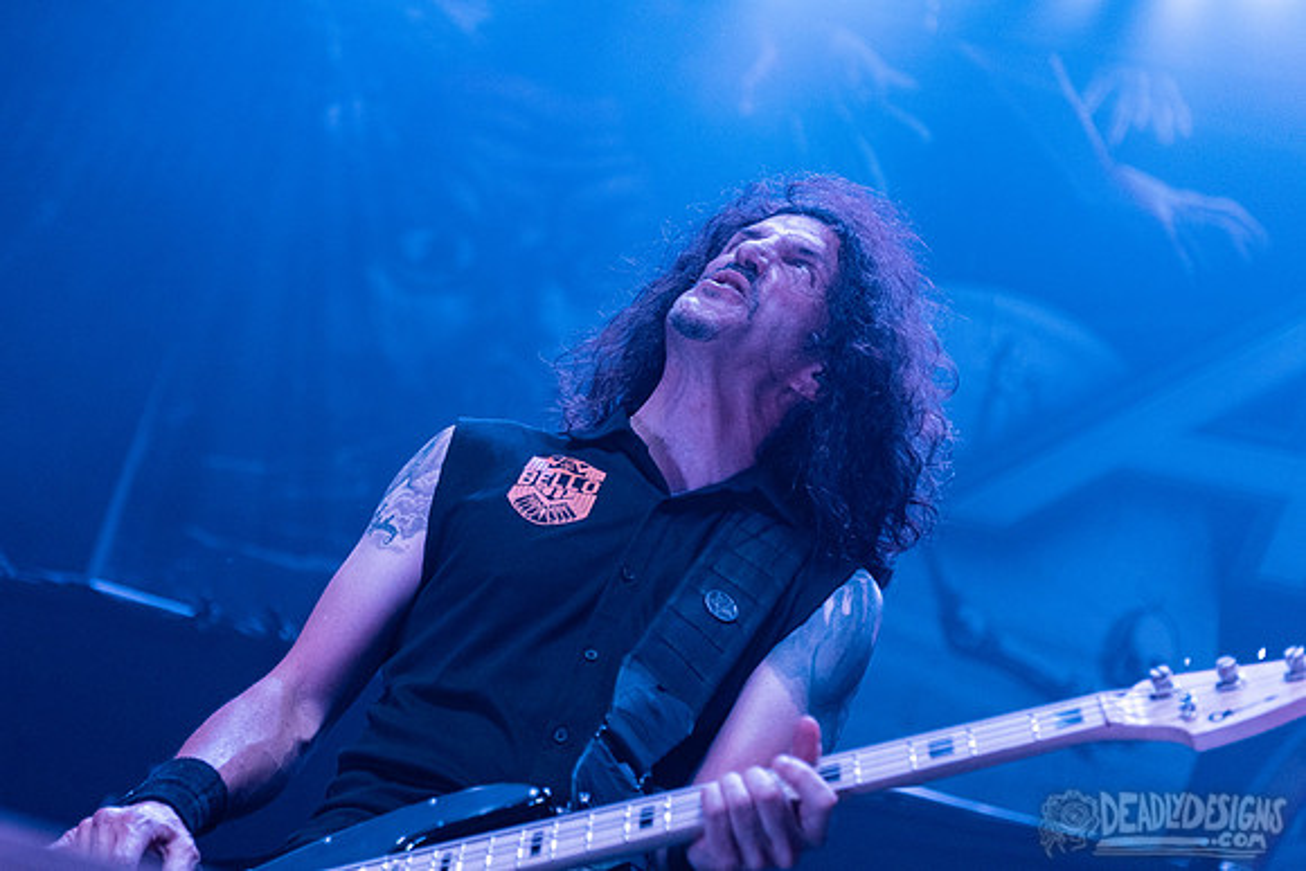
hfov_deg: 26.9
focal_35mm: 75
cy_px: 344
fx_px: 2720
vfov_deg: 18.2
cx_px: 516
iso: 2500
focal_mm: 62
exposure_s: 1/640
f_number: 3.2
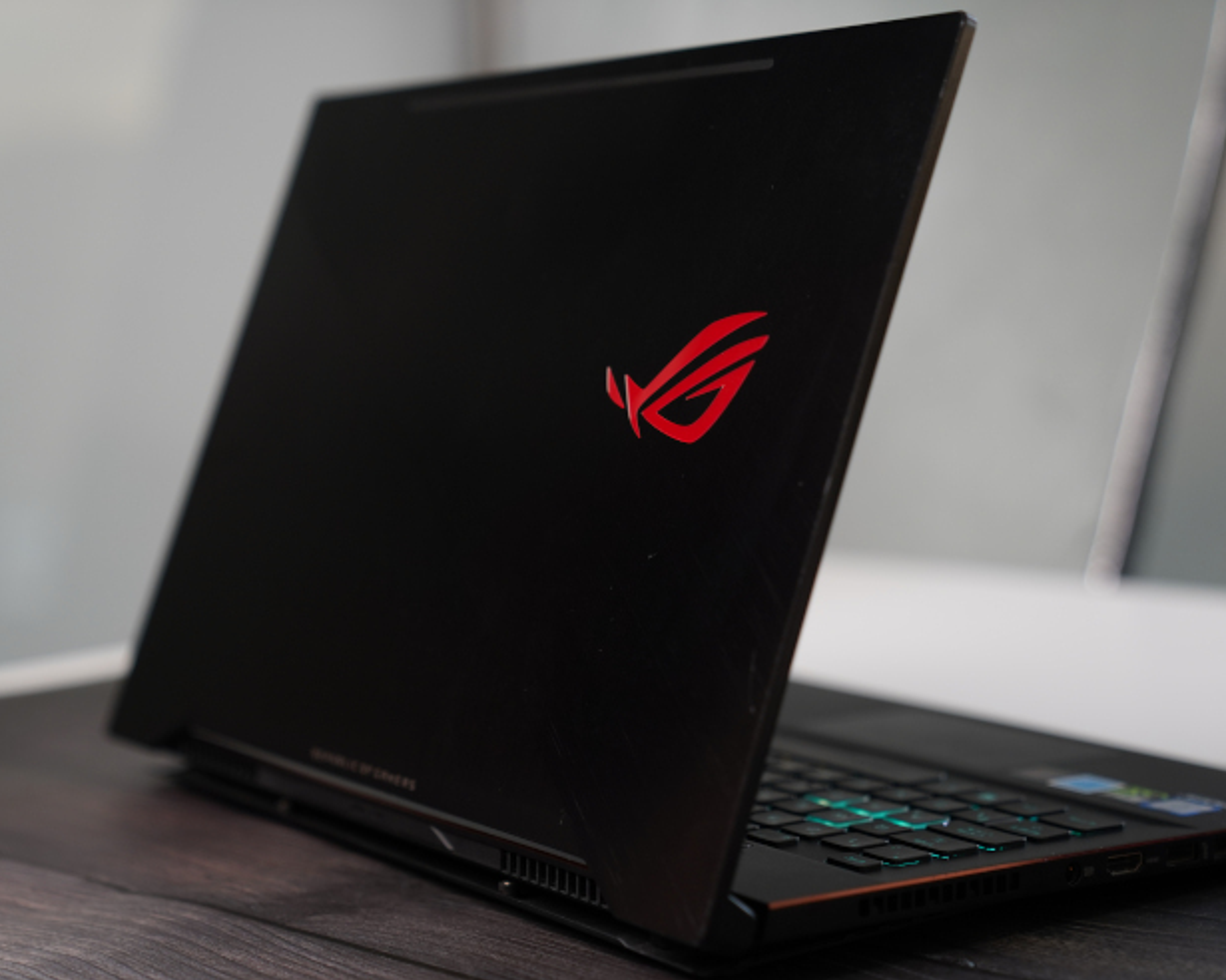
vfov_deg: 21.6
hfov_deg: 26.8
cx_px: 650
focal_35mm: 71
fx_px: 2576
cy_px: 494
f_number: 2.8
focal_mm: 62
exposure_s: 1/60
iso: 500
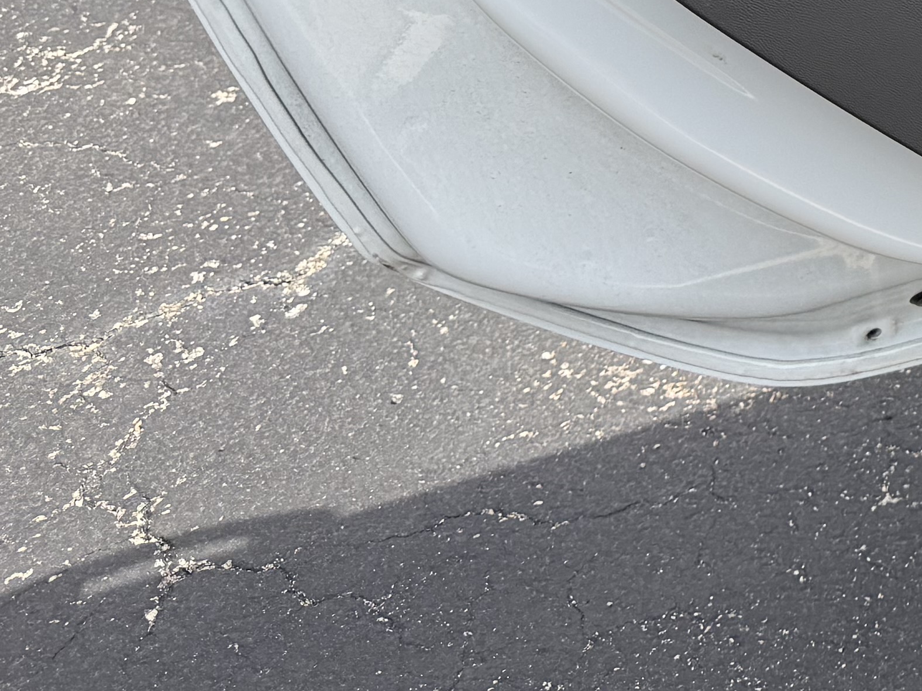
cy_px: -483
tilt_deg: -22.9
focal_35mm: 87
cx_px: 1512
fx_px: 2317
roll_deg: +3.0
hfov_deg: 18.8
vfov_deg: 15.1
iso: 100
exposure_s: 1/2232
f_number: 1.78
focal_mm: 6.76
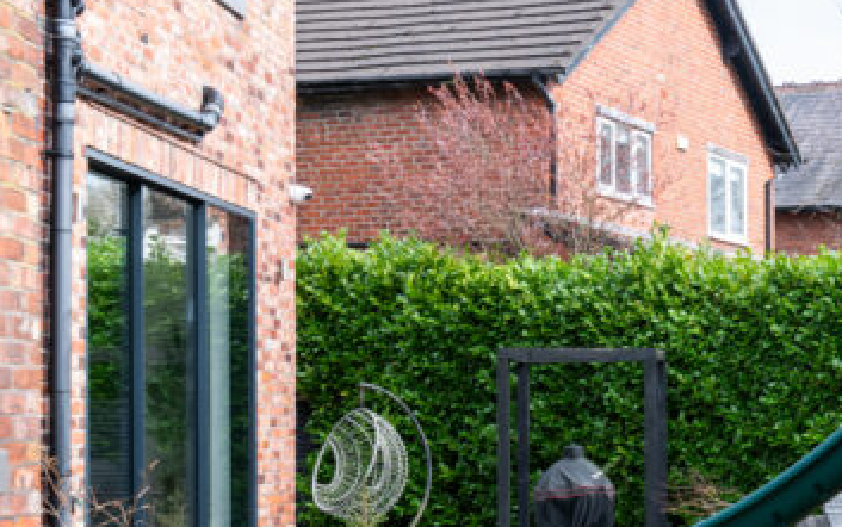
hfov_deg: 23.3
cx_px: 892
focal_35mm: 84
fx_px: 1928
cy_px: 452
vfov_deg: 15.4
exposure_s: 1/80
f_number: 8
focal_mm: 28
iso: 125
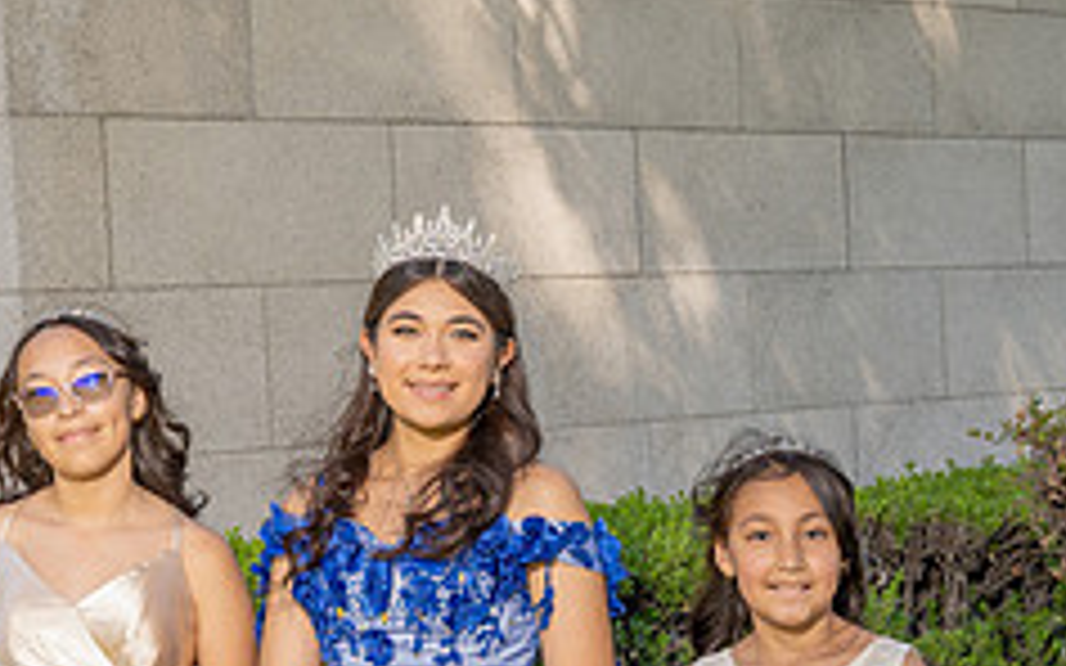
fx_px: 3137
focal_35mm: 108
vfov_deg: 11.9
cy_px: 732
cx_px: 635
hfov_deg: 19.3
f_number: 4.5
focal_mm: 31.9
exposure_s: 1/125
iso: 64
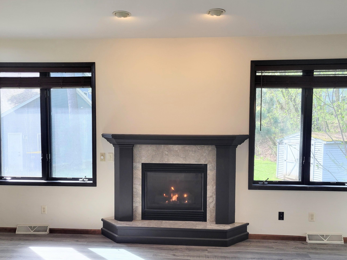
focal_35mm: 31
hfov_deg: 58.3
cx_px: 180
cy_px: 149
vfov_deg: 45.3
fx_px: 311
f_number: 1.8
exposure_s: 1/120
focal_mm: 5.4
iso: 100
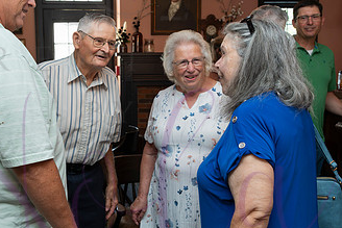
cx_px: 125
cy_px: 107
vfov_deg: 26.5
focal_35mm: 51
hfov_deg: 38.6
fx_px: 485
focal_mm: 28
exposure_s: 1/60
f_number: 6.3
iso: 800
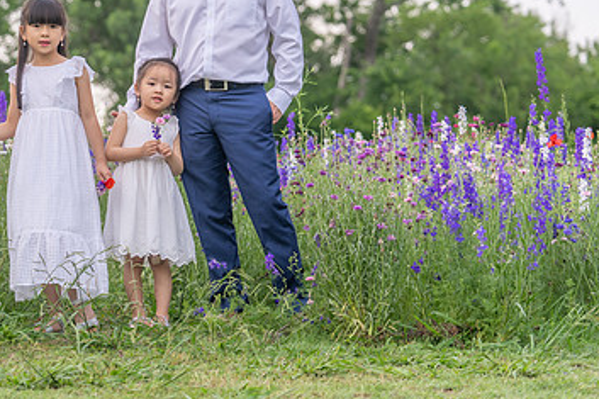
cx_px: 117
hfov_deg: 14.3
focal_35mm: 143
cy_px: 104
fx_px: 2378
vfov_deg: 9.6
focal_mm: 87
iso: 160
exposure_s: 1/400
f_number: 3.2
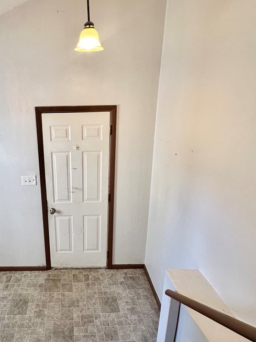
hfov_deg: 58.6
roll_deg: +1.0
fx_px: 217
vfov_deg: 76.4
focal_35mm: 22
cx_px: 71
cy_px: 168
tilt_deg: -15.4
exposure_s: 1/120
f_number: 2.2
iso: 160
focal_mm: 2.22
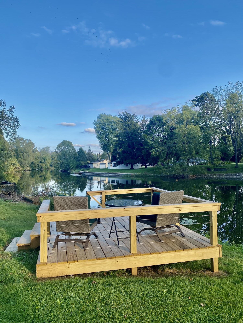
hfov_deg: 53.1
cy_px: 162
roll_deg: +1.3
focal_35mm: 26
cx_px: 122
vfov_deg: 67.3
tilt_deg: +0.6
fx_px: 243
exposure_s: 1/1007
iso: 32
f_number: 1.8
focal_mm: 4.25
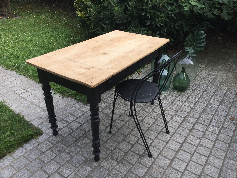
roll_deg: -2.4
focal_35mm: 29
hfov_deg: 61.7
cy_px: 89
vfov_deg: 48.2
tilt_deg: -31.2
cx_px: 118
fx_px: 199
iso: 32
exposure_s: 1/879
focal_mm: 4.15
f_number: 2.2
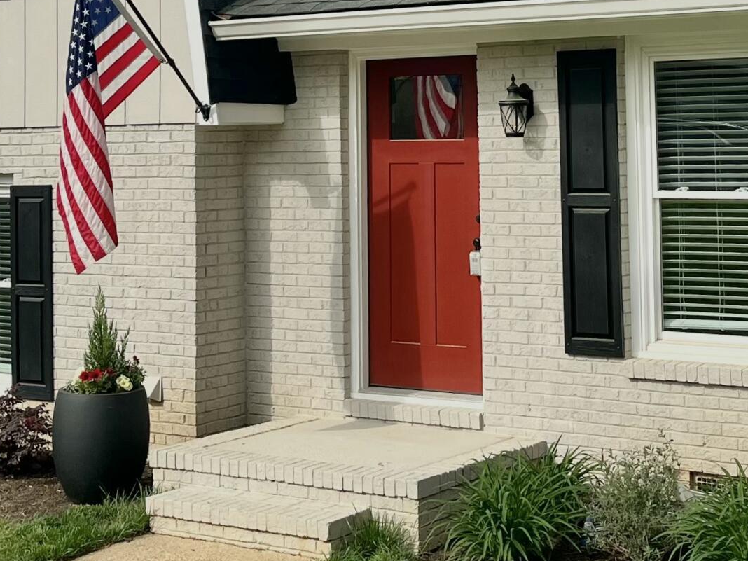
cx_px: 502
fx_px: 1577
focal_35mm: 73
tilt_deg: +2.5
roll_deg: -0.4
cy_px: 73
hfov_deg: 26.5
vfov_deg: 19.8
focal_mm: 5.1
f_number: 1.6
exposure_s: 1/2825
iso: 50
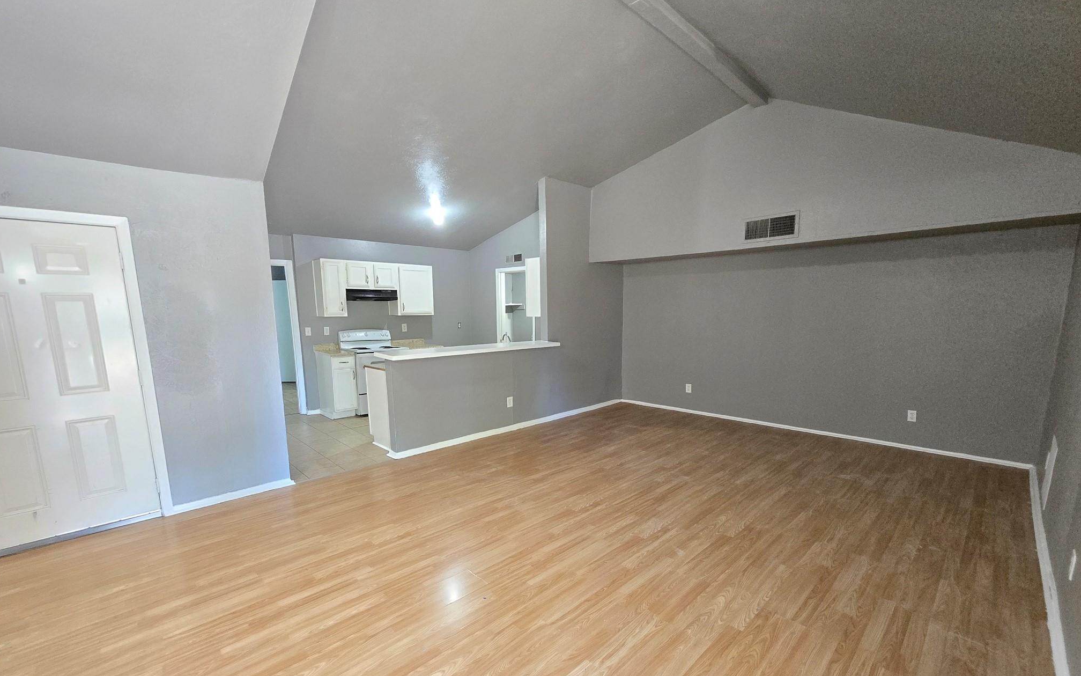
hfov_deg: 105.3
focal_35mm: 14
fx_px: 412
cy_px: 375
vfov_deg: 78.4
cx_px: 543
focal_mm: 2.2
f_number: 2.2
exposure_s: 1/60
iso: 1250
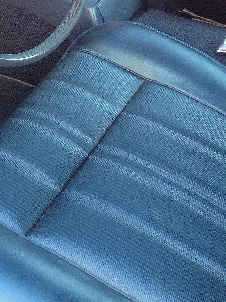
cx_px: 131
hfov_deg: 15.2
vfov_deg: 19.6
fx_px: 845
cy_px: -5
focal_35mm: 97
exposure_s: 1/60
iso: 64
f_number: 2.4
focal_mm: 4.28
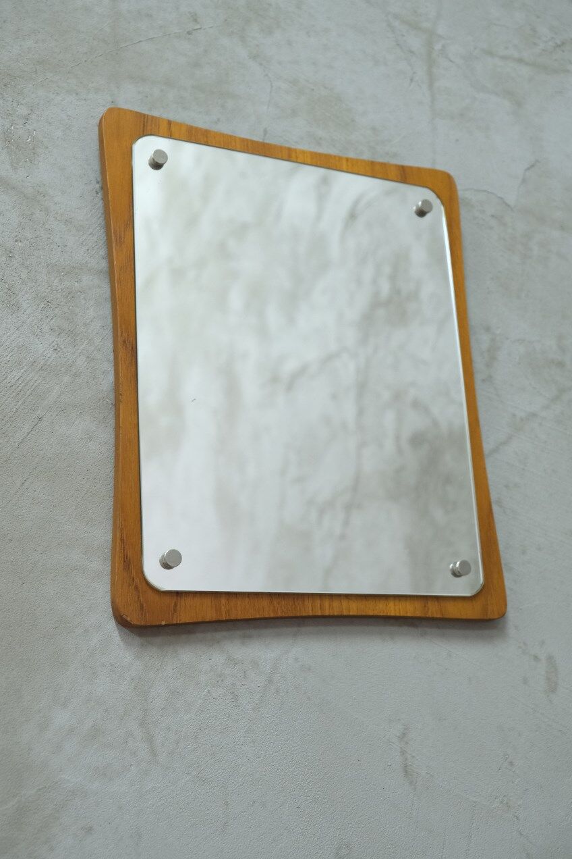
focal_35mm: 47
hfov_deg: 28.6
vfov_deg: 41.9
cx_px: 286
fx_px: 1120
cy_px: 430
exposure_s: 1/45
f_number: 3.6
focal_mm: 31.5
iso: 1600
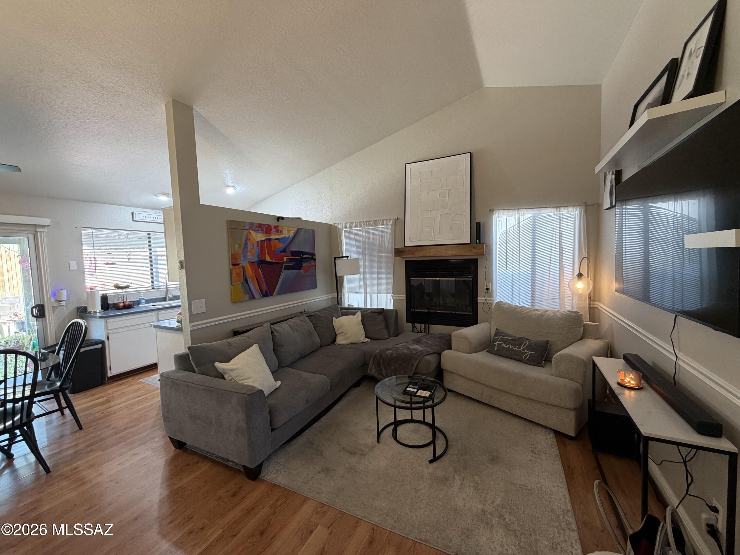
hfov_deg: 102.1
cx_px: 370
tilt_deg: -3.4
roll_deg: +1.3
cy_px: 278
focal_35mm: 14
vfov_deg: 85.7
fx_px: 299
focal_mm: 2.22
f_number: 2.2
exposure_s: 1/60
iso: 200
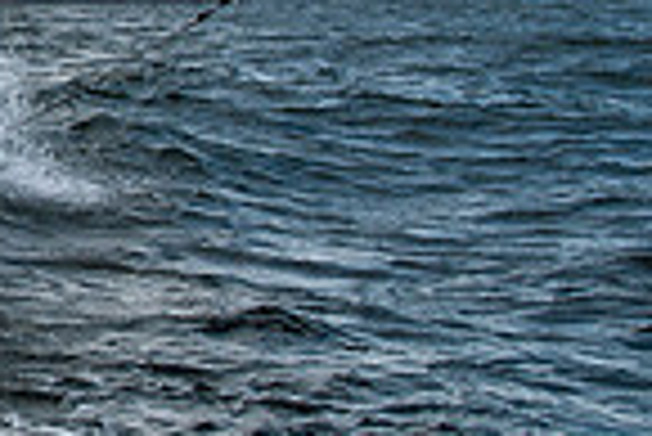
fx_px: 1777
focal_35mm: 98
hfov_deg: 16.6
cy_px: -121
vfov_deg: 13.5
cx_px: -585
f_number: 5
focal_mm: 24
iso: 250
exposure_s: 1/1600
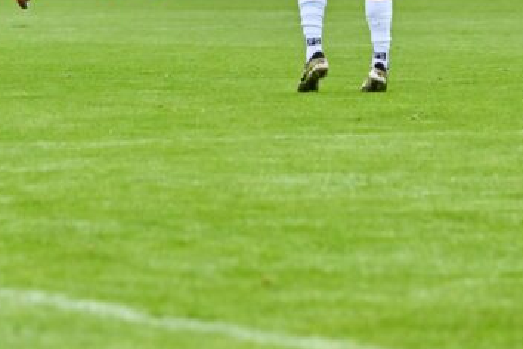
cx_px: 49
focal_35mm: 405
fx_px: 5883
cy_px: -152
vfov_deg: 3.4
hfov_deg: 5.1
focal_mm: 140
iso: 3200
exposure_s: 1/1600
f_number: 5
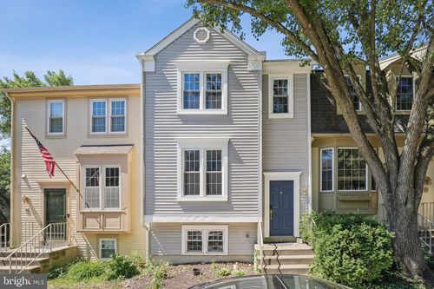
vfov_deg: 81.2
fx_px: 169
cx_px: 217
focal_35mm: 14
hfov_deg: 104.3
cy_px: 144
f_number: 7.1
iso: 160
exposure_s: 1/250
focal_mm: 14
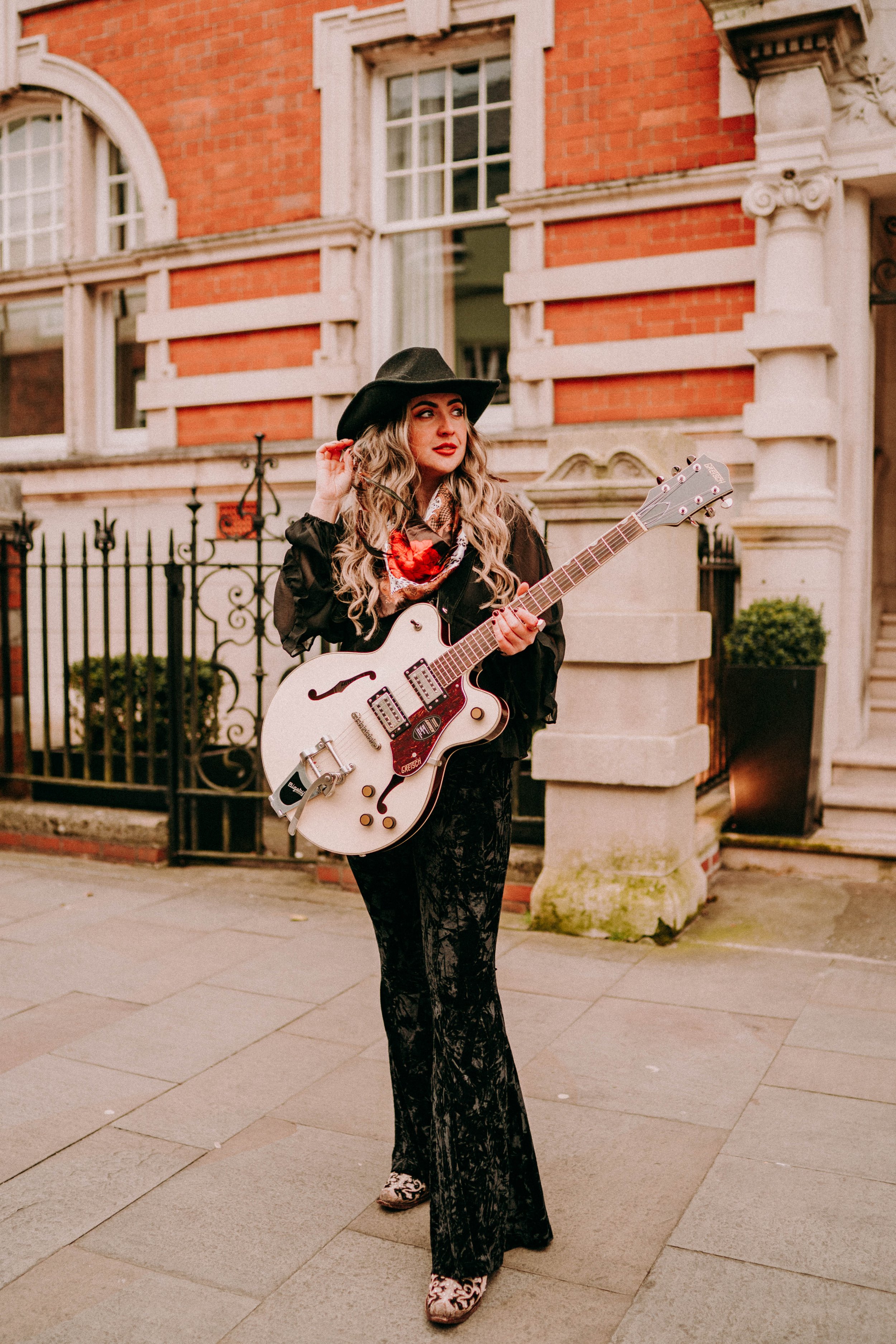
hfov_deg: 37.9
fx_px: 1307
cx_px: 448
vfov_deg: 54.4
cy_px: 672
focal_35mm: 35
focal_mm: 35
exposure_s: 1/640
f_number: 1.8
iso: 160
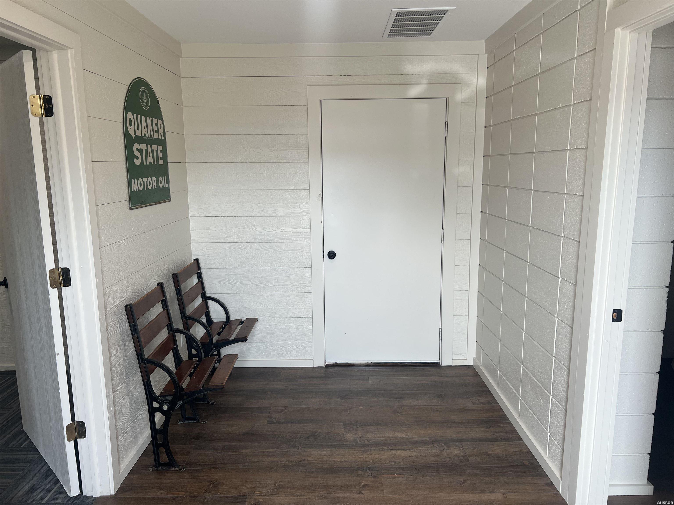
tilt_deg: -10.2
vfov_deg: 53.1
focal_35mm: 26
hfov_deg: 67.3
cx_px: 337
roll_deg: +1.3
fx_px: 506
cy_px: 252
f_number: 1.5
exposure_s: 1/120
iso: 50
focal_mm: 5.7
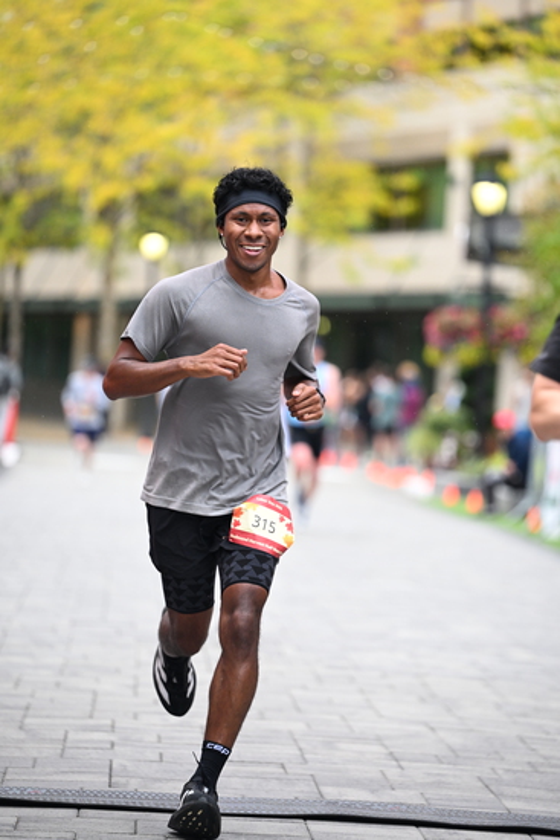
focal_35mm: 150
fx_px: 3498
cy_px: 420
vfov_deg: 13.7
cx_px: 280
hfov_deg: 9.2
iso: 1250
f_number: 2.8
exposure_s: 1/1600
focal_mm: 150
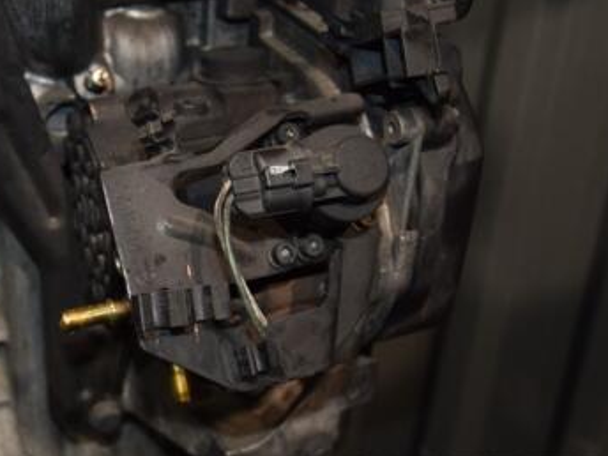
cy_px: 251
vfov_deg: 23.3
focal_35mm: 63
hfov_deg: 30.4
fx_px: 1104
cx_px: 166
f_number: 5
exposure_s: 1/60
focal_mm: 25
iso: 800
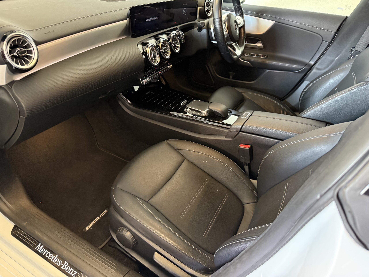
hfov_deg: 71.6
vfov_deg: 56.8
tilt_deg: -33.5
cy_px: 138
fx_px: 256
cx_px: 184
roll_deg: -6.7
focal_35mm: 24
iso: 1000
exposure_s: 1/37
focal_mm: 6.76
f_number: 1.78
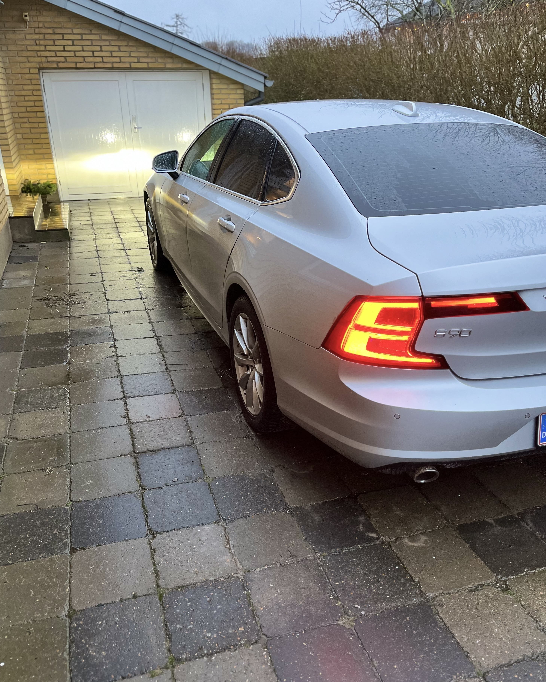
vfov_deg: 62.1
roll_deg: +1.1
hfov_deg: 51.5
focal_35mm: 28
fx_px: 565
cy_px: 370
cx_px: 265
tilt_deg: -25.9
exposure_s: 1/60
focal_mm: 5.1
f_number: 1.6
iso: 400
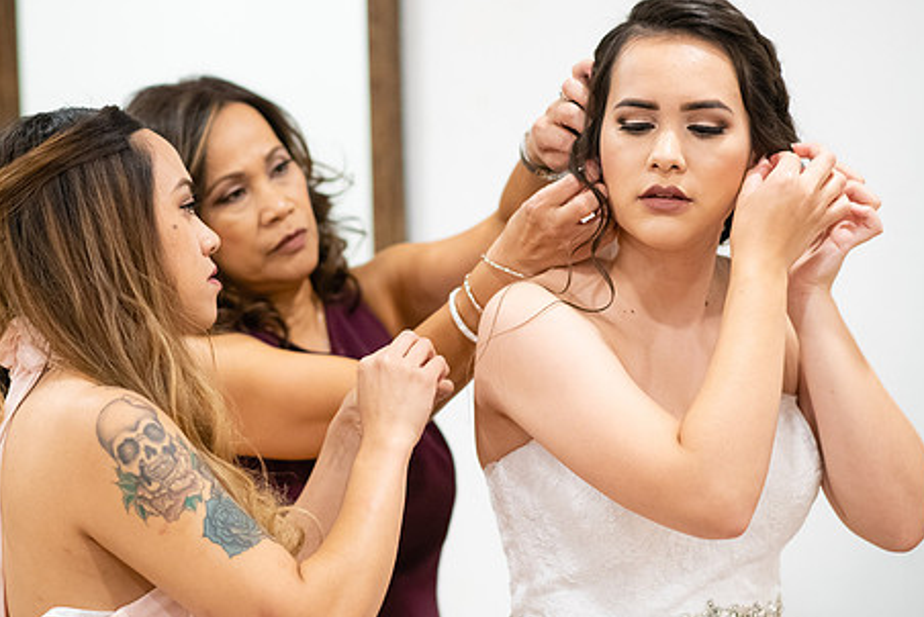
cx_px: 429
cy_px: 277
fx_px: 2799
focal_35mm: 109
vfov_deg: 12.6
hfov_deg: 18.7
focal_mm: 85
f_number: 2.2
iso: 2000
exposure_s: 1/320
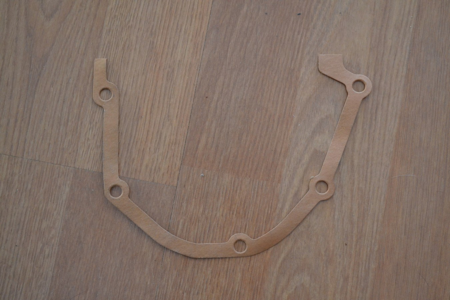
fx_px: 844
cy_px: 150
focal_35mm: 68
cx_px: 225
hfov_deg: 29.9
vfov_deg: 20.2
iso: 2200
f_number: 5.3
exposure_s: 1/60
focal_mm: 45
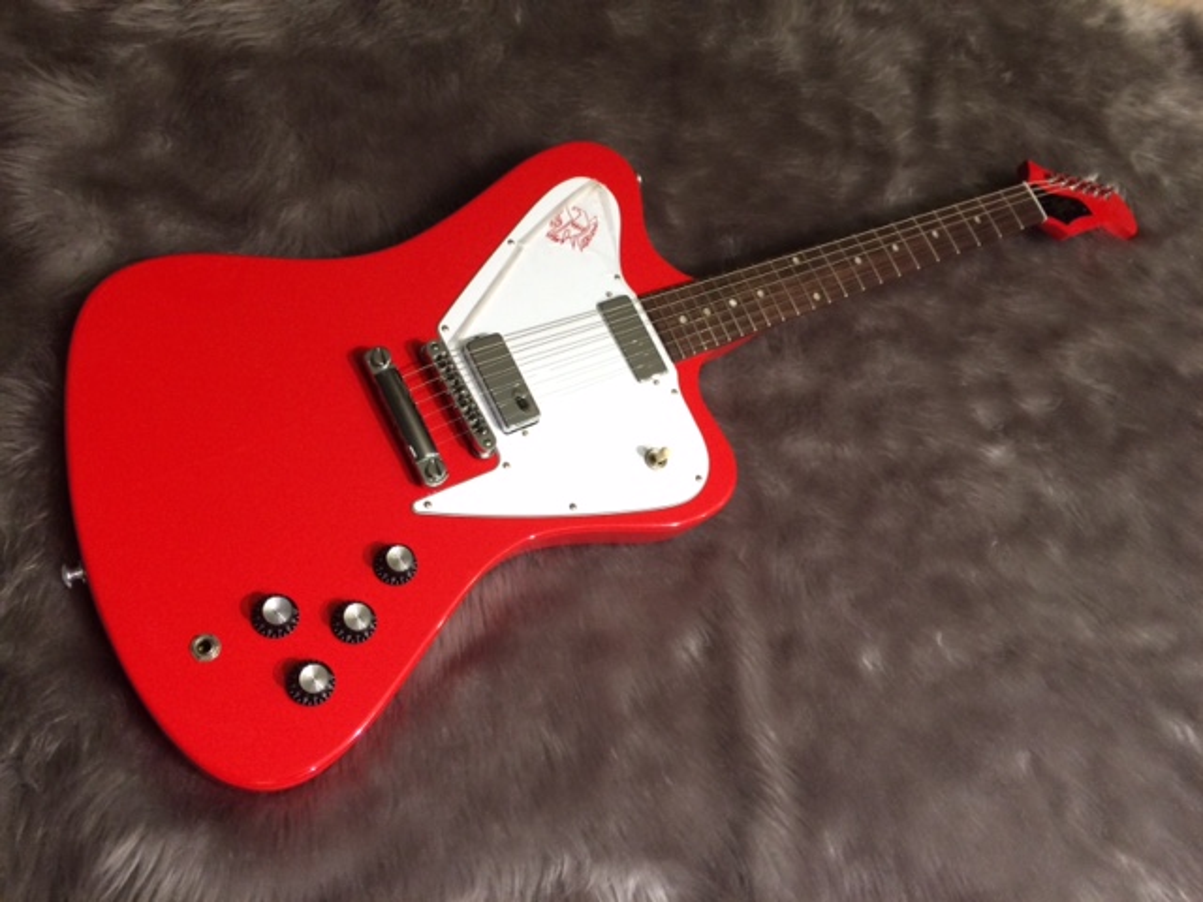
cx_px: 602
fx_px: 1008
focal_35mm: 29
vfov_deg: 48.2
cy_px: 451
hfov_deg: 61.7
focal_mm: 4.15
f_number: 2.2
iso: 200
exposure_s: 1/30
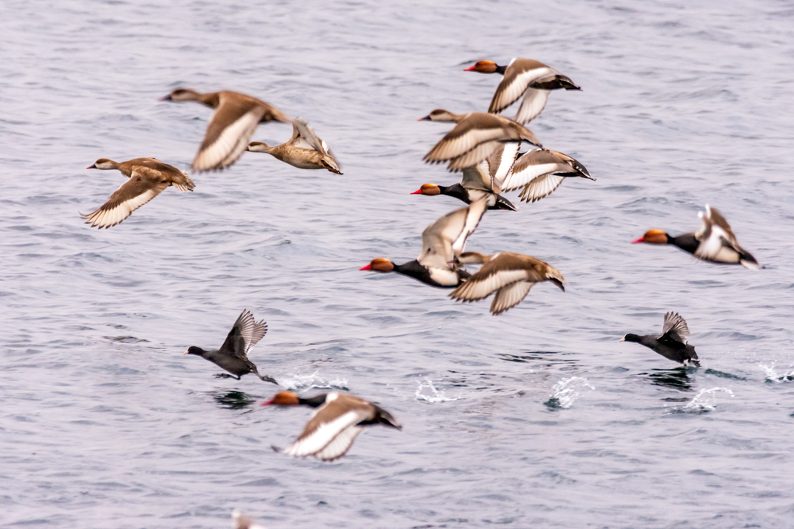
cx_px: 397
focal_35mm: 900
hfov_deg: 2.3
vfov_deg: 1.5
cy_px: 264
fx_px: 19848
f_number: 6.3
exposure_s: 1/800
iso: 1600
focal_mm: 600
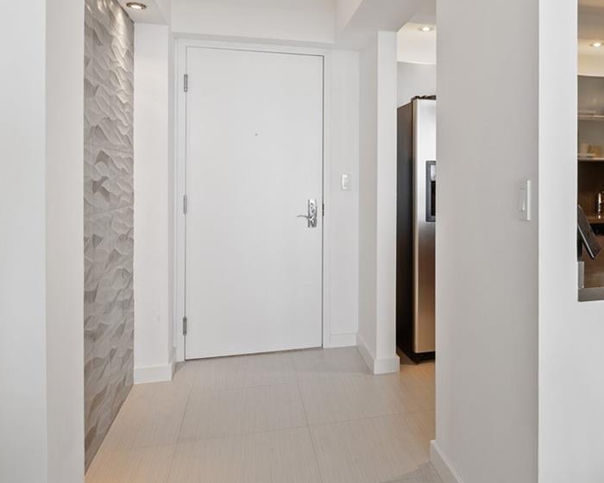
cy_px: 194
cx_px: 393
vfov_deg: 48.2
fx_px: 536
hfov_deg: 57.7
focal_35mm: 30
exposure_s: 1/4
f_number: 8
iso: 200
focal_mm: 14
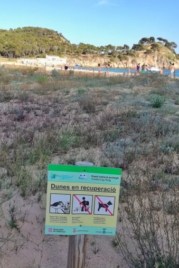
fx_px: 276
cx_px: 79
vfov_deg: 51.9
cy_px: 131
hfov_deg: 35.9
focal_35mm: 37
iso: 50
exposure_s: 1/519
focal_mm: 3.81
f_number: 2.2
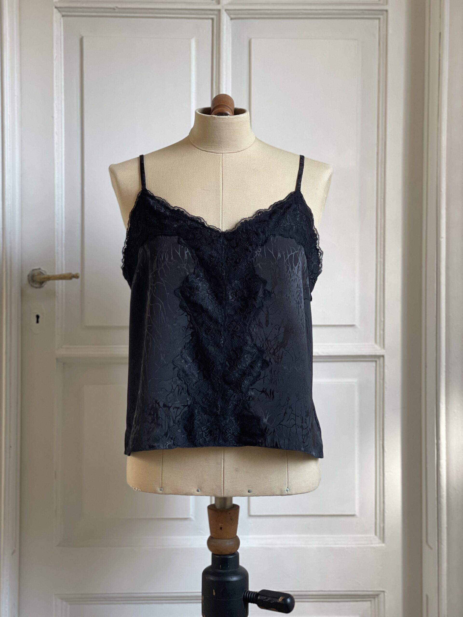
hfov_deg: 28.0
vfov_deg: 36.8
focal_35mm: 52
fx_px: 927
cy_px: 308
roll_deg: +0.4
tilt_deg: +0.0
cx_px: 232
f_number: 2
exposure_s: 1/122
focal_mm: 6
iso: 100
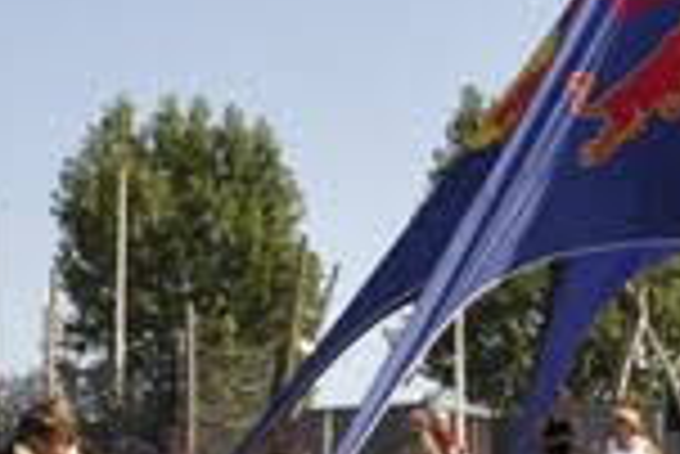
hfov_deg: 12.1
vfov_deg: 8.2
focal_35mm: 167
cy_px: 512
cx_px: 770
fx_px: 3151
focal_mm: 21
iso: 400
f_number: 6.3
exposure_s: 1/1600
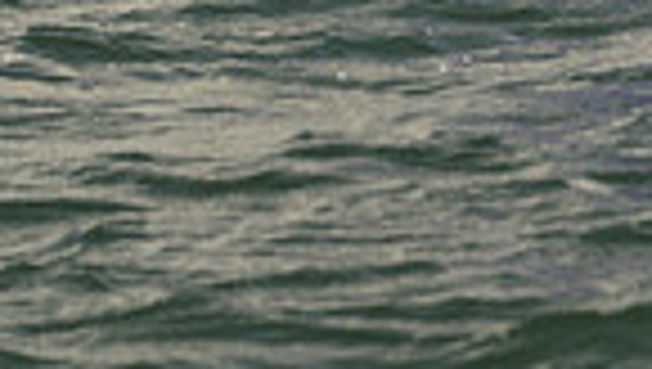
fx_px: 5643
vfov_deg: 3.6
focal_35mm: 326
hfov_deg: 6.6
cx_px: 317
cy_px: -855
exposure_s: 1/640
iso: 250
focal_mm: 78
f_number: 5.6
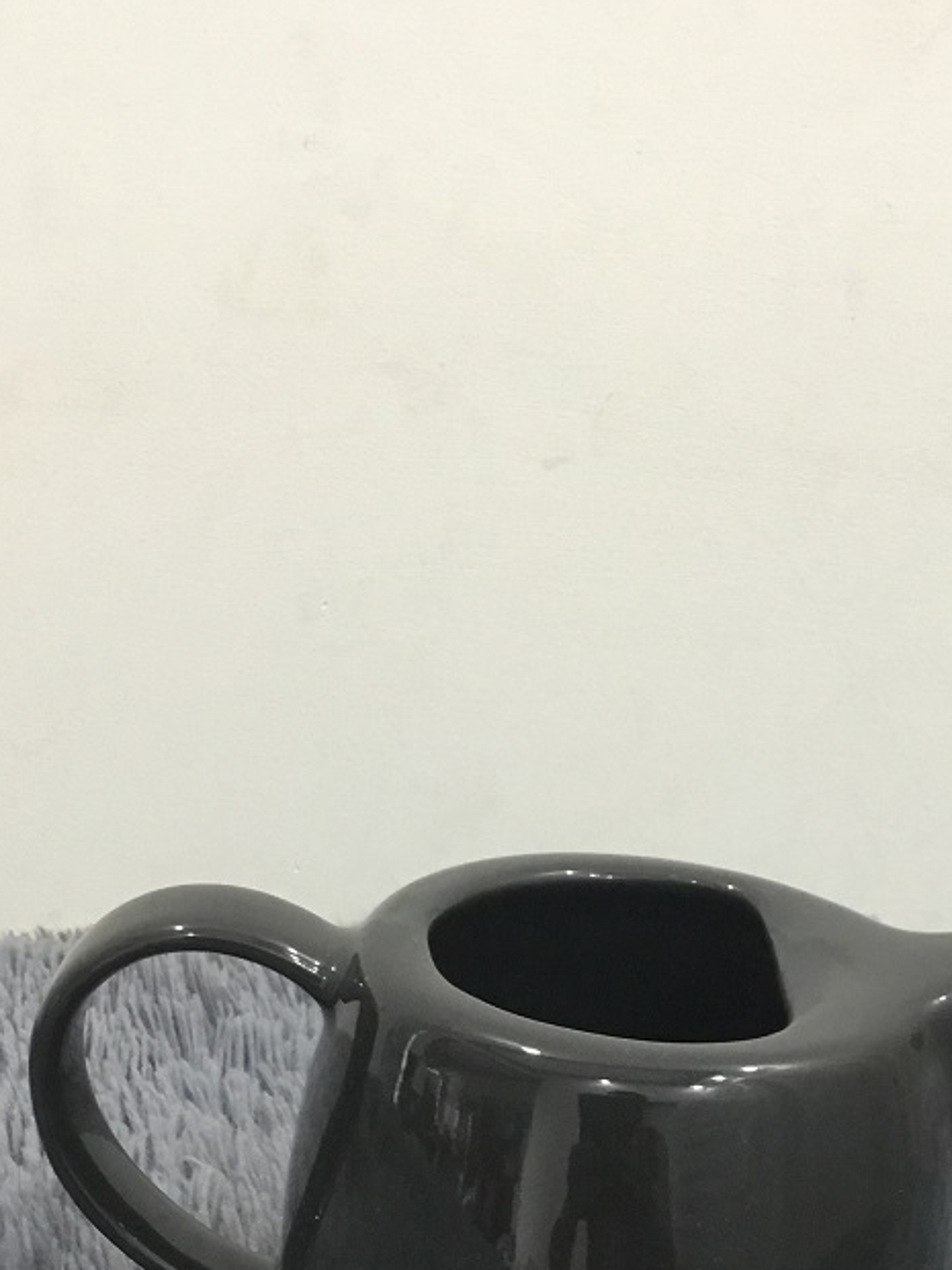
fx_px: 2200
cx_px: 598
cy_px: 1170
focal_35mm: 60
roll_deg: -1.9
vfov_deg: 30.6
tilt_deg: -26.1
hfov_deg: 24.3
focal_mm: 3.3
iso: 125
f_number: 2.4
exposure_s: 1/33
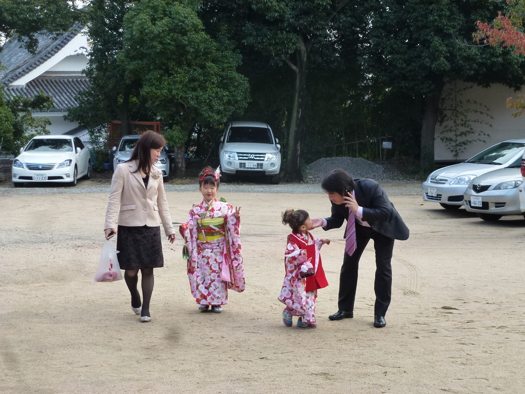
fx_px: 986
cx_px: 262
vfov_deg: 22.6
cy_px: 197
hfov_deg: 29.8
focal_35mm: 65
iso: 160
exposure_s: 1/160
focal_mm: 11.7
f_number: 4.6
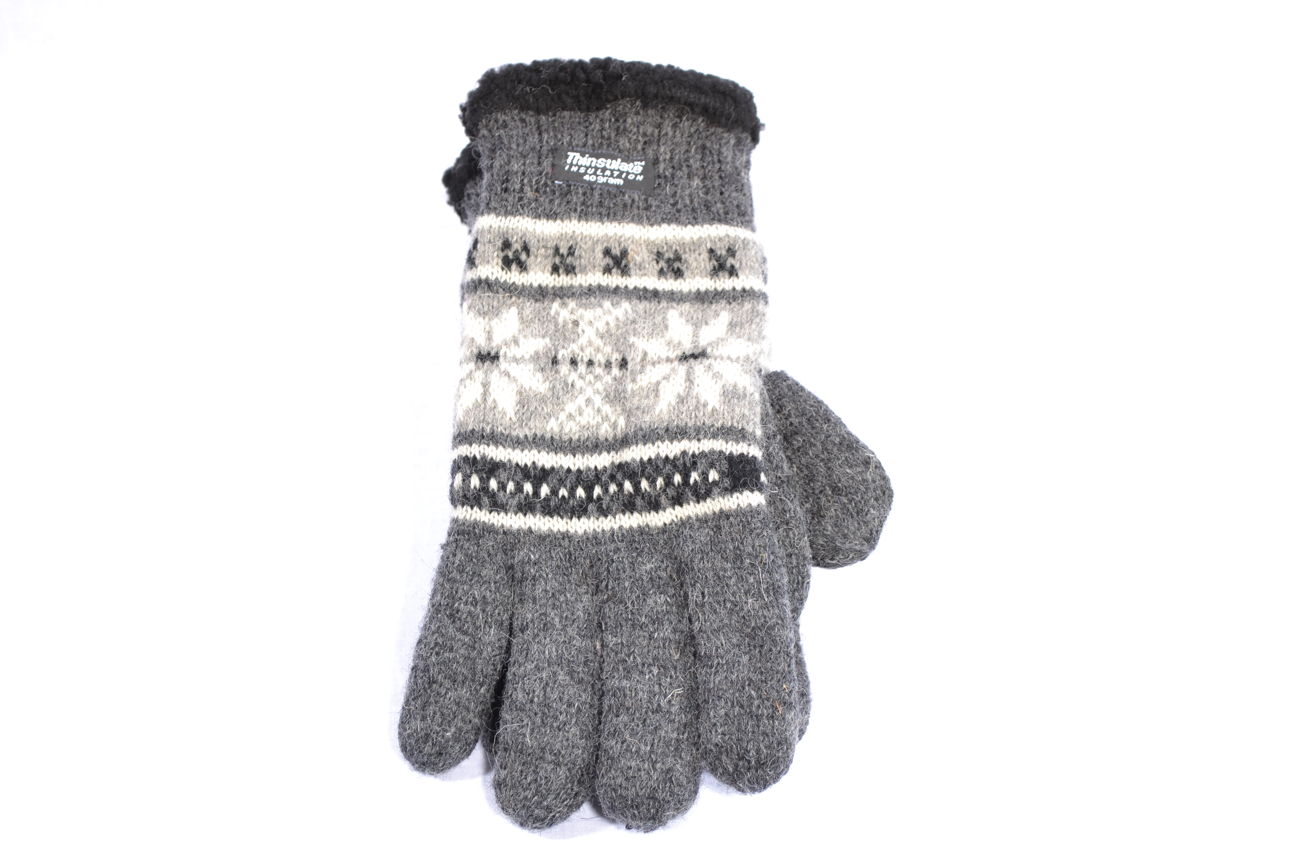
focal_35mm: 66
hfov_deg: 30.5
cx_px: 651
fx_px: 2387
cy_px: 434
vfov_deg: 20.6
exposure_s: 1/20
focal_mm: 44
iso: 100
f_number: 5.3
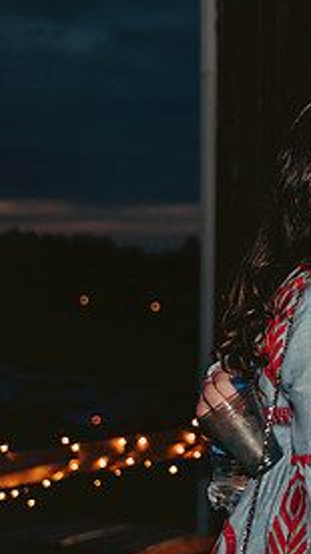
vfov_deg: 22.0
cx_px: 486
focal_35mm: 97
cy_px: 258
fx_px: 1424
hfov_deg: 11.8
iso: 1250
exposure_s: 1/125
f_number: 2.8
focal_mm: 44
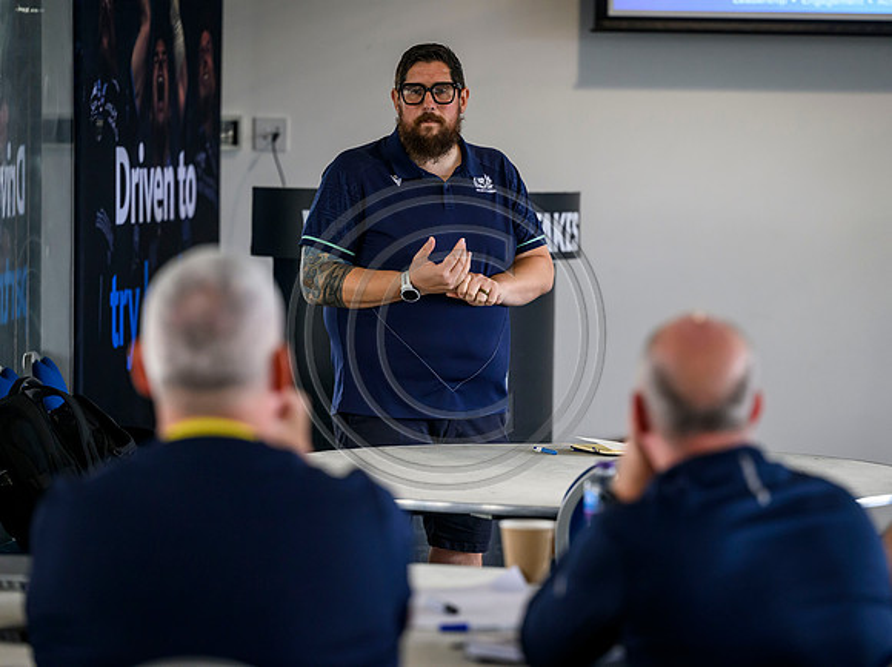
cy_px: 334
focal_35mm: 146
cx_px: 500
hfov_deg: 13.6
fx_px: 3753
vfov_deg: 10.2
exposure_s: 1/800
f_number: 3.2
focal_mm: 135
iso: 3200
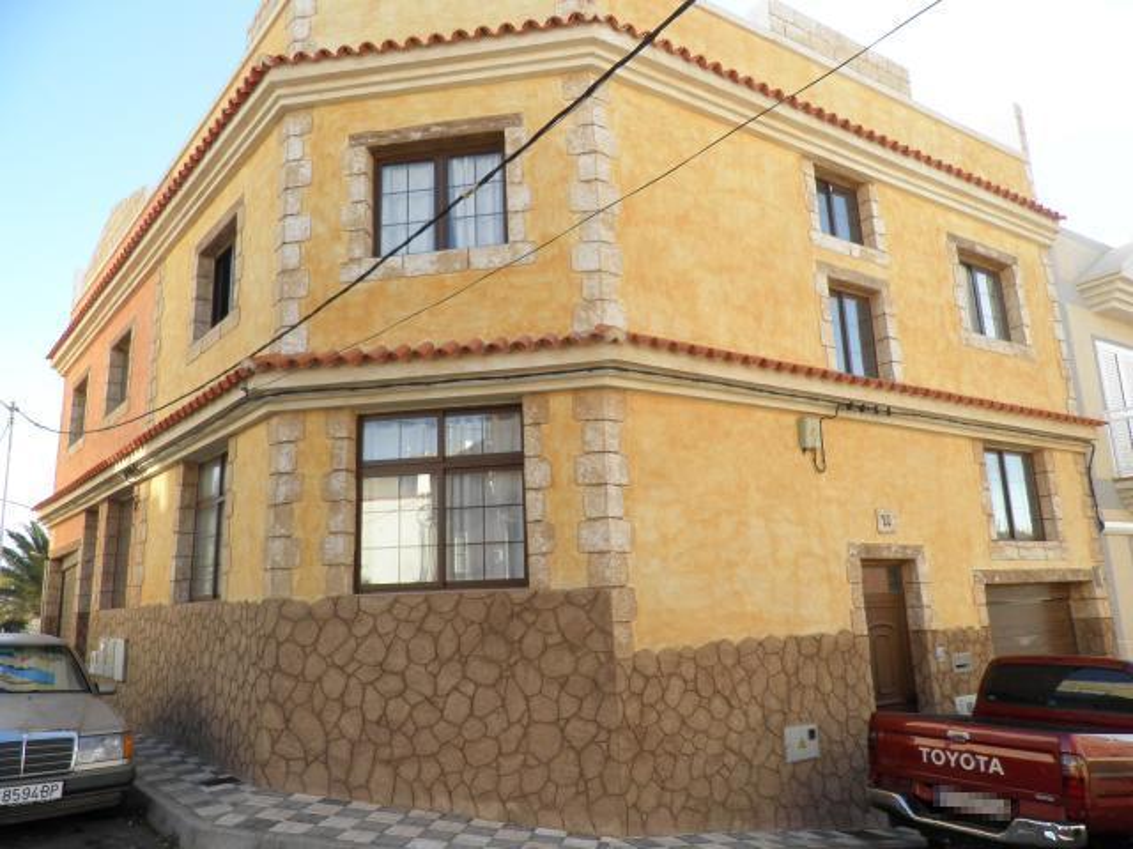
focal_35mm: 24
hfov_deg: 71.6
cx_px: 566
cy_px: 424
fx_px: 786
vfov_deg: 56.8
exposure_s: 1/250
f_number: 3.3
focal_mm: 4.3
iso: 64
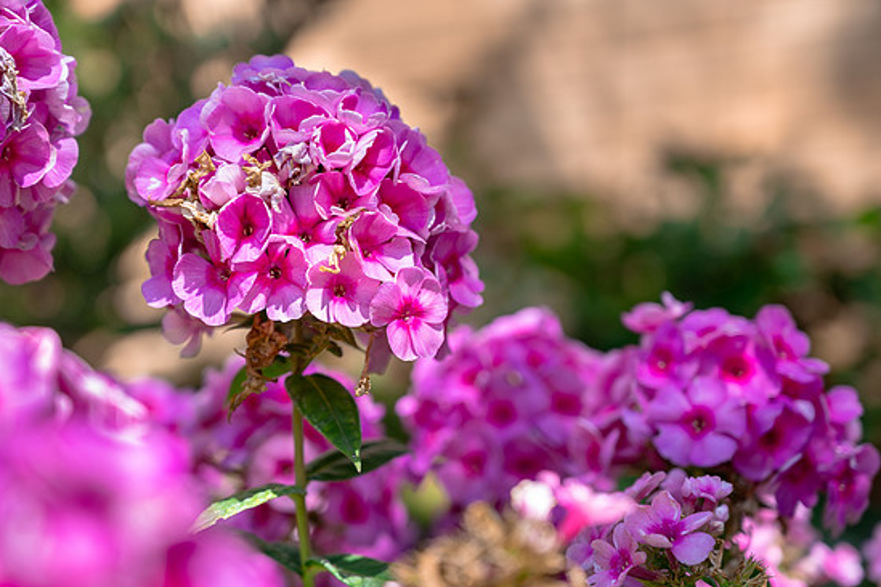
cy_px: 291
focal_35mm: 74
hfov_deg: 27.3
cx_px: 438
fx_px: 1811
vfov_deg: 18.4
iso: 125
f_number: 4.5
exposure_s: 1/500
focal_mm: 70
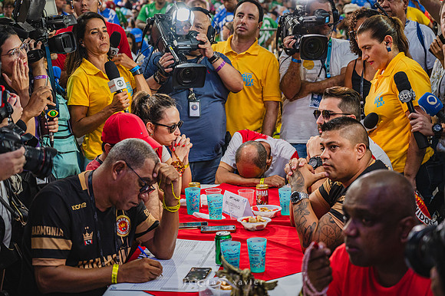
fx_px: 865
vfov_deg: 19.4
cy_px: 148
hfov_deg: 28.9
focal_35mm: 70
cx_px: 222
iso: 2500
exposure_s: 1/320
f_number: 4
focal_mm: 70
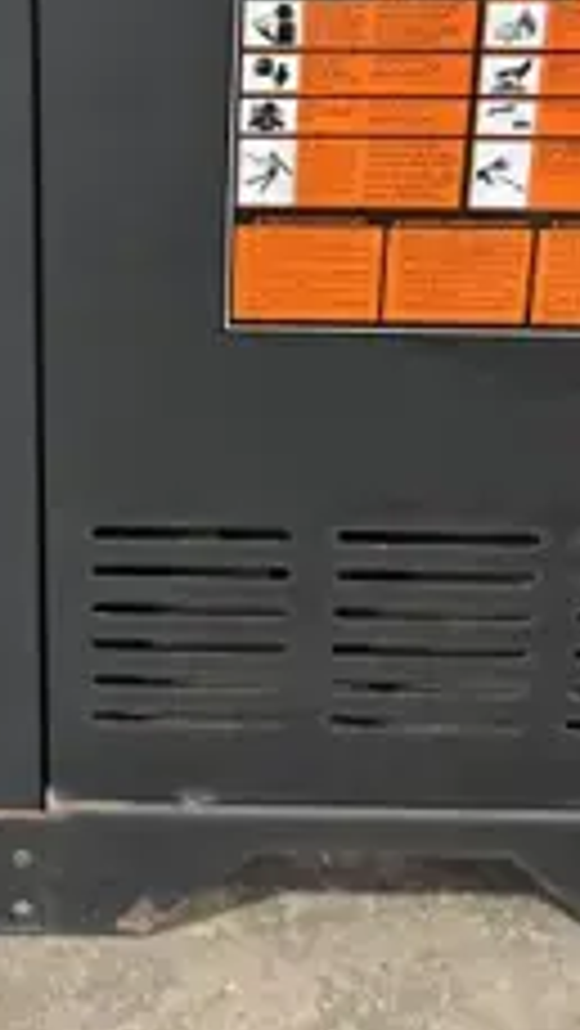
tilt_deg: -23.5
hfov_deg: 16.2
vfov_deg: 27.2
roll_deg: +0.8
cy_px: -13
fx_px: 1994
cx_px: 9
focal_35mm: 73
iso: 500
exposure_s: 1/60
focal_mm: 6.86
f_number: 1.78
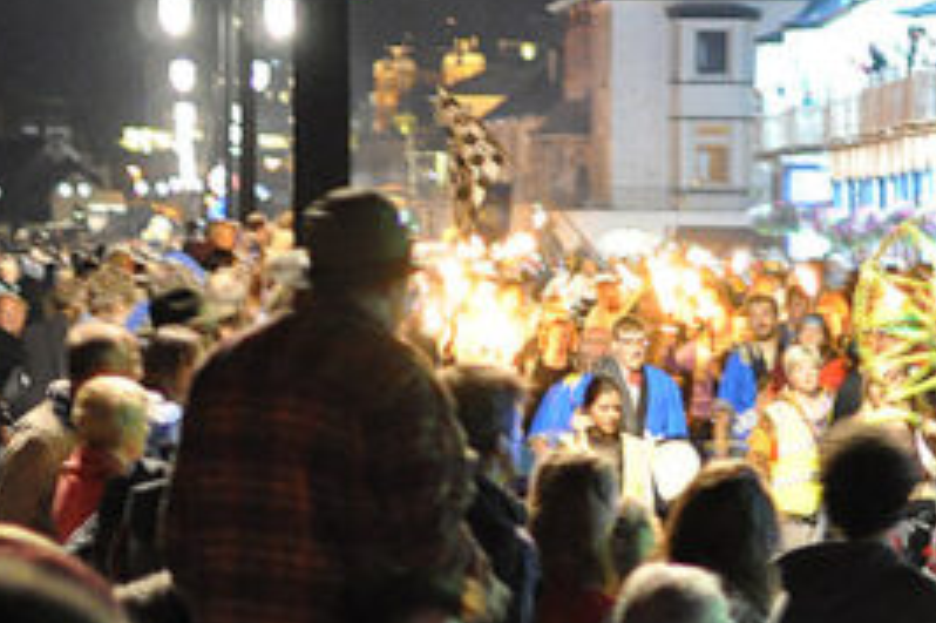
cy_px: 535
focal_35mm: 151
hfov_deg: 13.5
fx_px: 3935
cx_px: 739
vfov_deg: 9.0
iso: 1600
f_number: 1.8
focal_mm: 35
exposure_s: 1/8
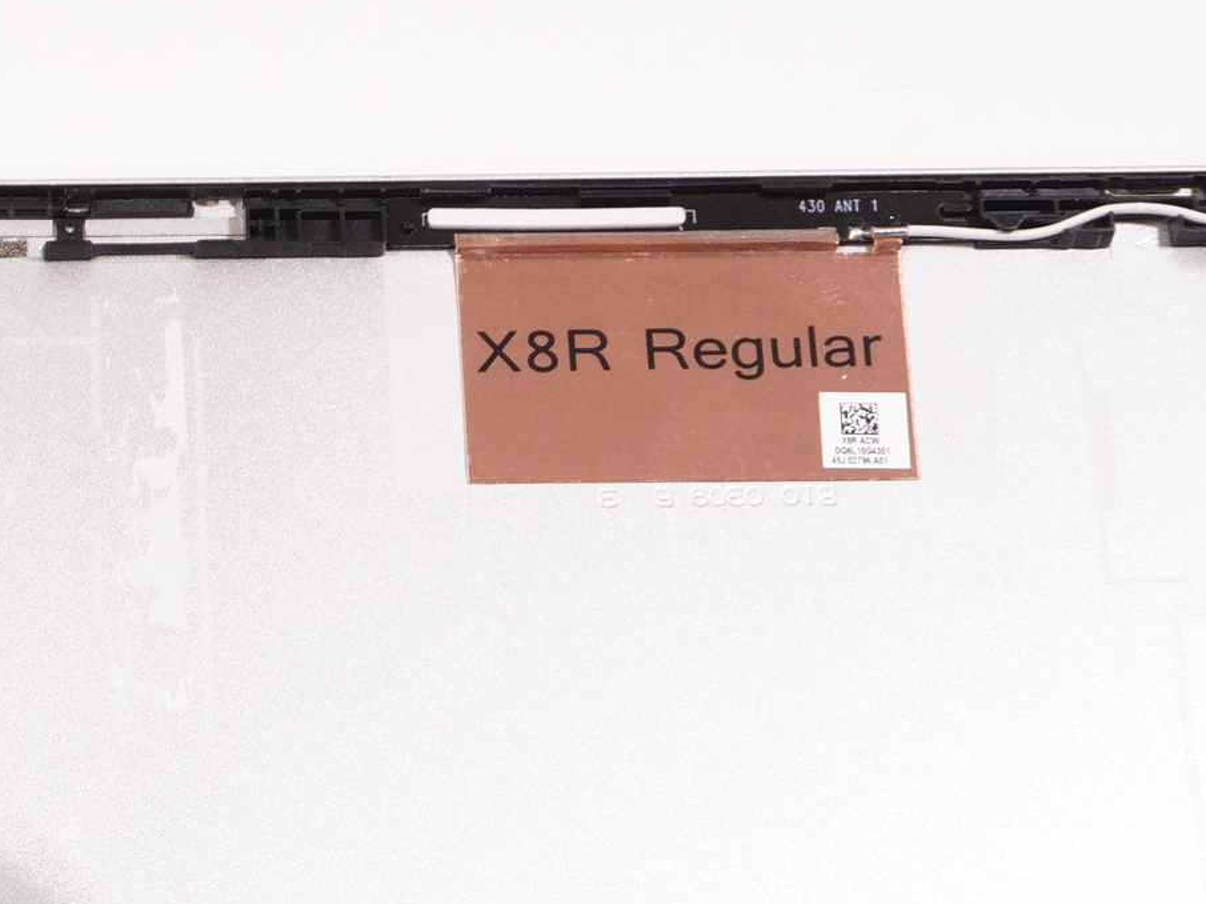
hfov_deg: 16.7
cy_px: 1127
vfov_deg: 12.5
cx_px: -80
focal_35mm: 115
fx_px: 4005
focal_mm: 24
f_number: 6.3
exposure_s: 1/100
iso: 800
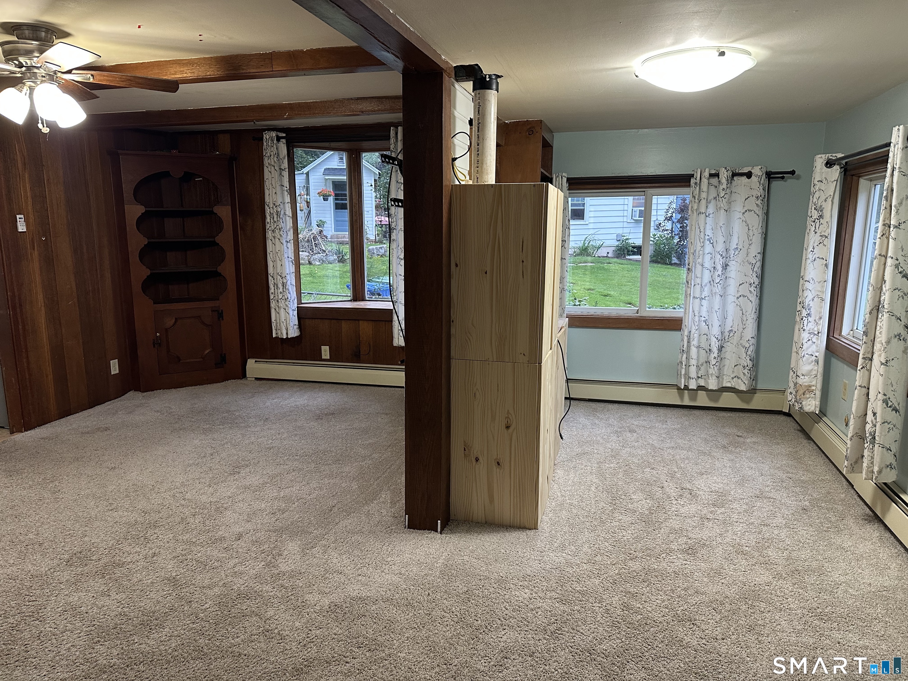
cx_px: 454
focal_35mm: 24
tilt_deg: -9.4
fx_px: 630
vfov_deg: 56.8
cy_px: 340
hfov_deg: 71.6
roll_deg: +0.4
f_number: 1.78
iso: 250
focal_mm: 6.86
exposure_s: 1/60
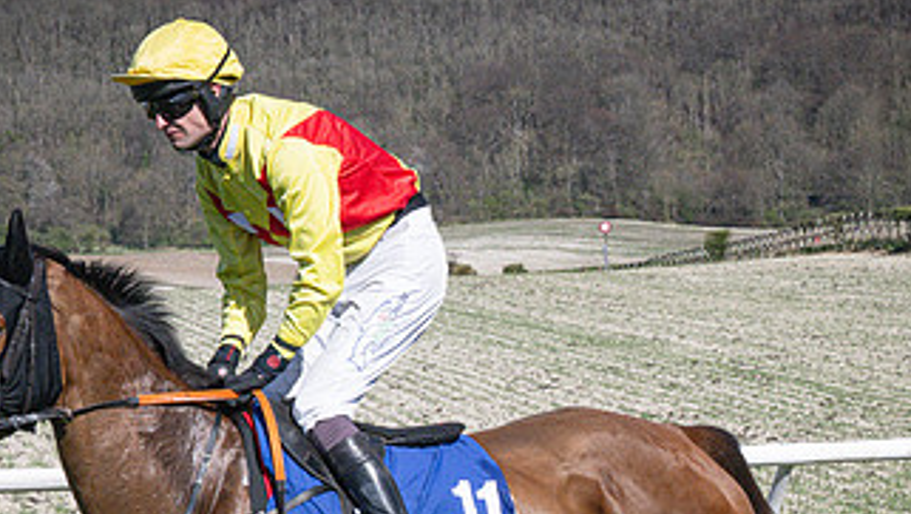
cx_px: 424
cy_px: 542
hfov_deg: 9.9
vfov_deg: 5.6
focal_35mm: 218
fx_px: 5269
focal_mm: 99
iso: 2500
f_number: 20
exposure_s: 1/1600
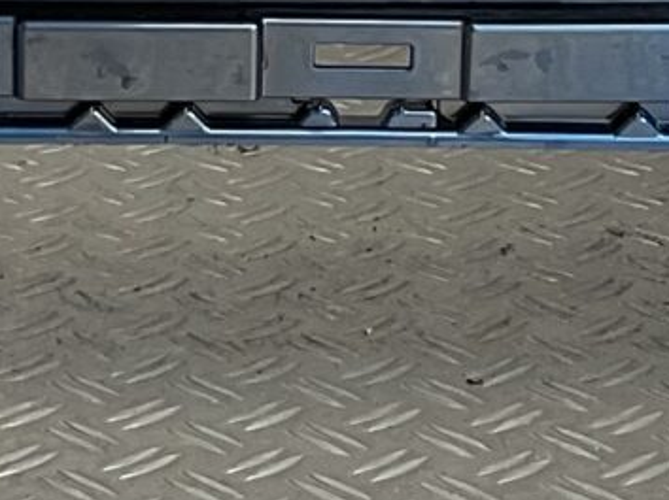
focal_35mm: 210
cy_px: -594
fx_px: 4056
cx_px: 134
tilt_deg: -9.3
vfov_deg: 6.8
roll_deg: -0.6
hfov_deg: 9.4
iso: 16
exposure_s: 1/419
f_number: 1.8
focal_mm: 3
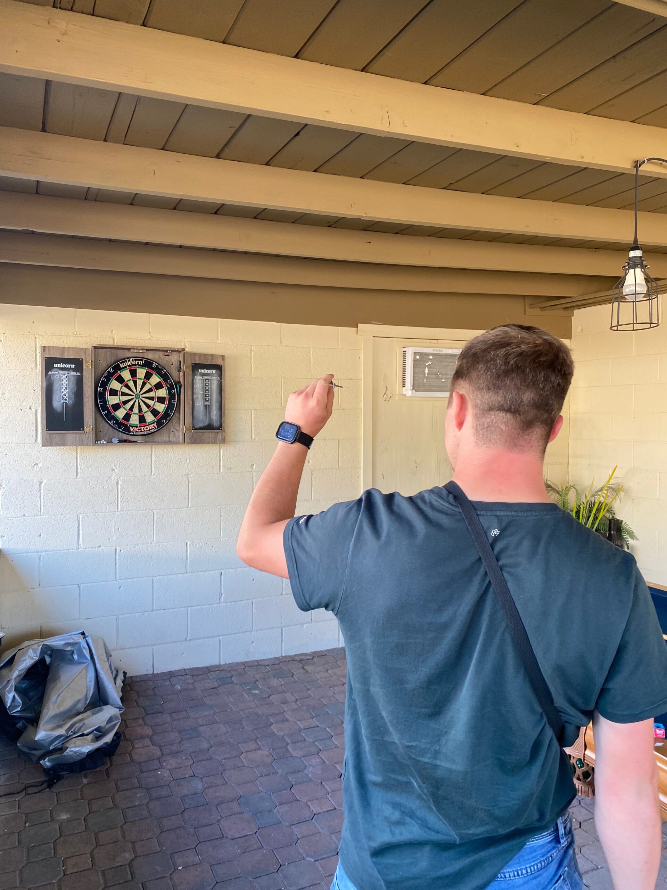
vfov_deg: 67.3
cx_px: 334
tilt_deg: -3.1
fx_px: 668
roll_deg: -0.7
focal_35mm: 26
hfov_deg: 53.1
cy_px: 445
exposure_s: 1/121
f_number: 1.8
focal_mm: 4.25
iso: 100
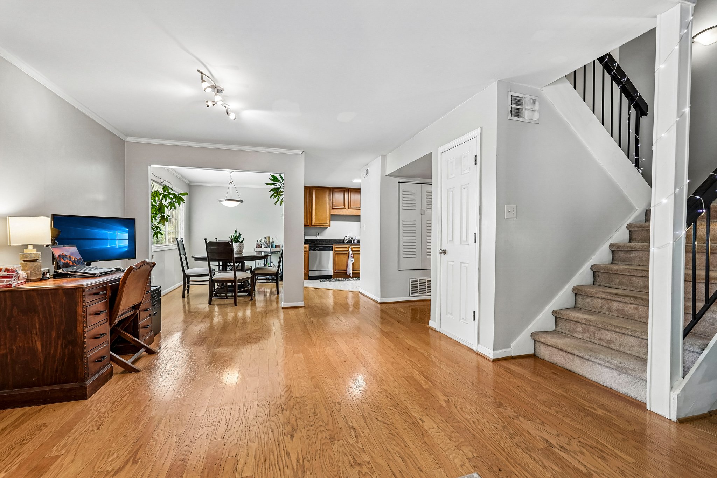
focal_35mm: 16
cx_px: 358
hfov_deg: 96.7
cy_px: 239
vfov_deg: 73.7
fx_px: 319
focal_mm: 16
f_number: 8
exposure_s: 1/13
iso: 800
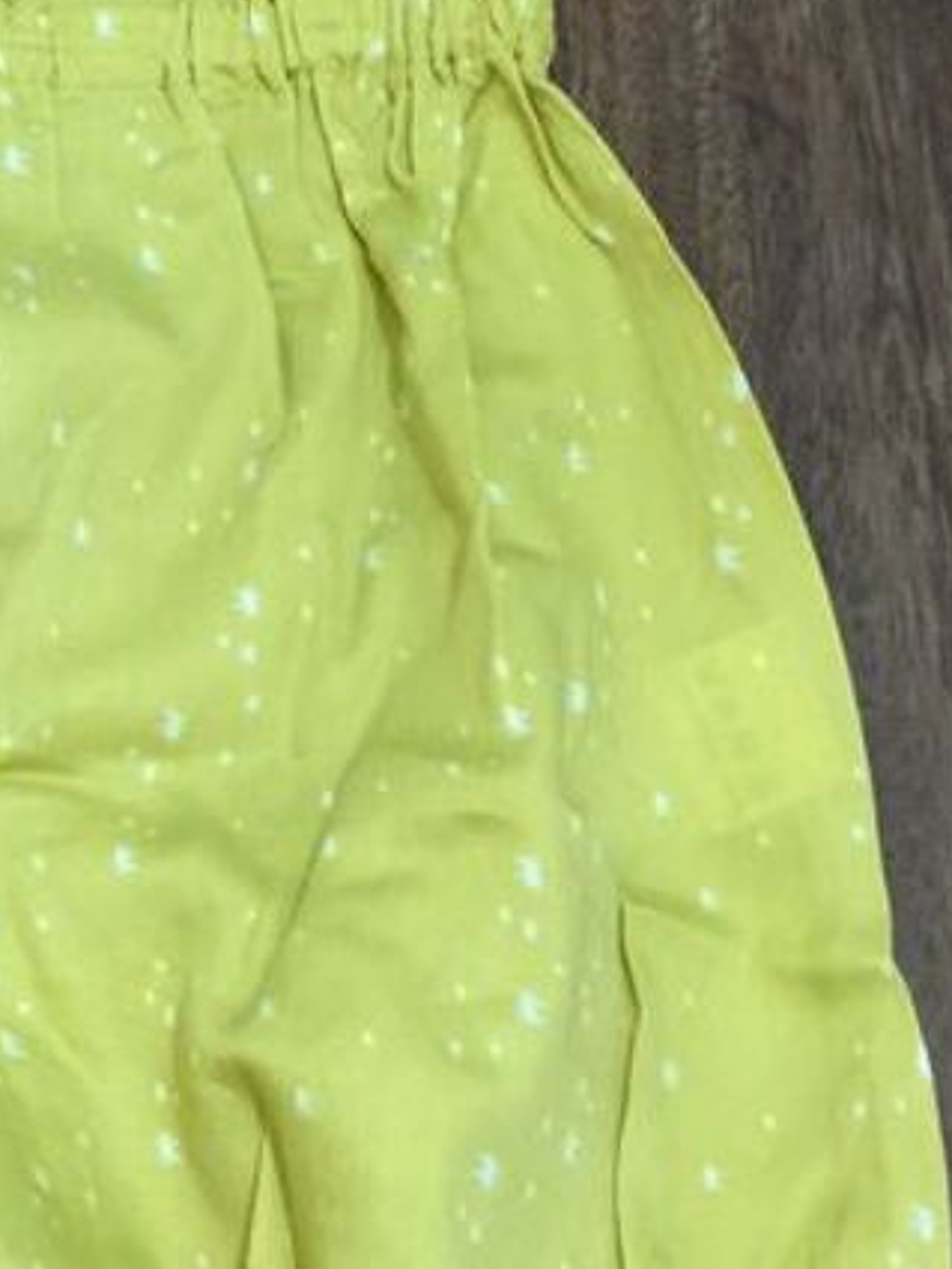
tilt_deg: -67.9
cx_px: 48
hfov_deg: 16.0
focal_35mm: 91
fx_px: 3335
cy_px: 393
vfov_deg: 21.4
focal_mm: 4.15
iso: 125
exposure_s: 1/8
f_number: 2.2
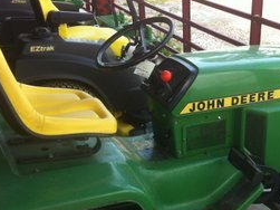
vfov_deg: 21.6
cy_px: 169
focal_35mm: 67
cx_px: 180
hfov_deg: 28.8
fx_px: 542
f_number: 2.8
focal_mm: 3.85
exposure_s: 1/135
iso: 80
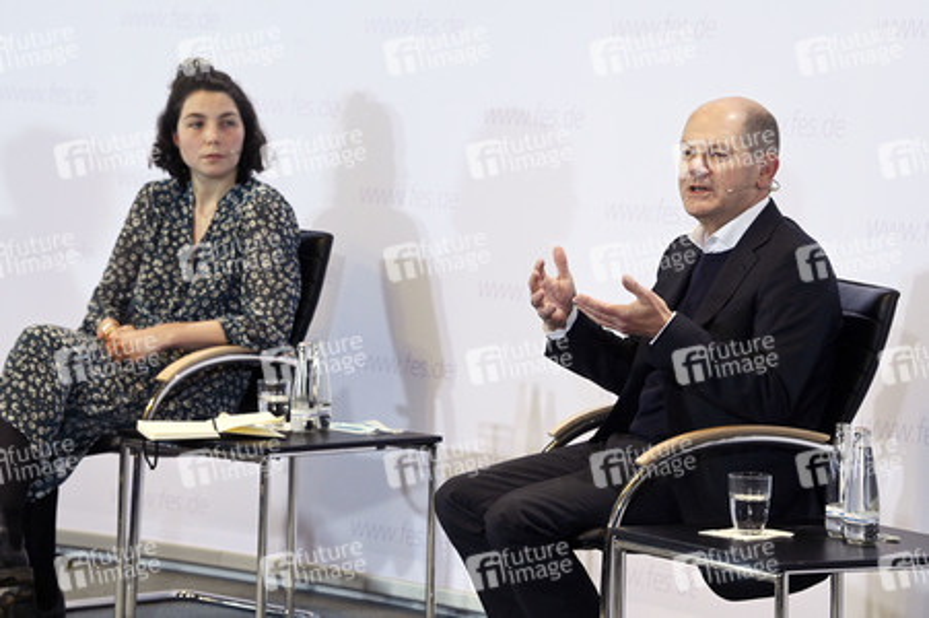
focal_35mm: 150
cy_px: 309
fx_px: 3868
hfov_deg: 13.7
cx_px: 464
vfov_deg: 9.1
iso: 6400
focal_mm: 150
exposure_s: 1/500
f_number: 6.3
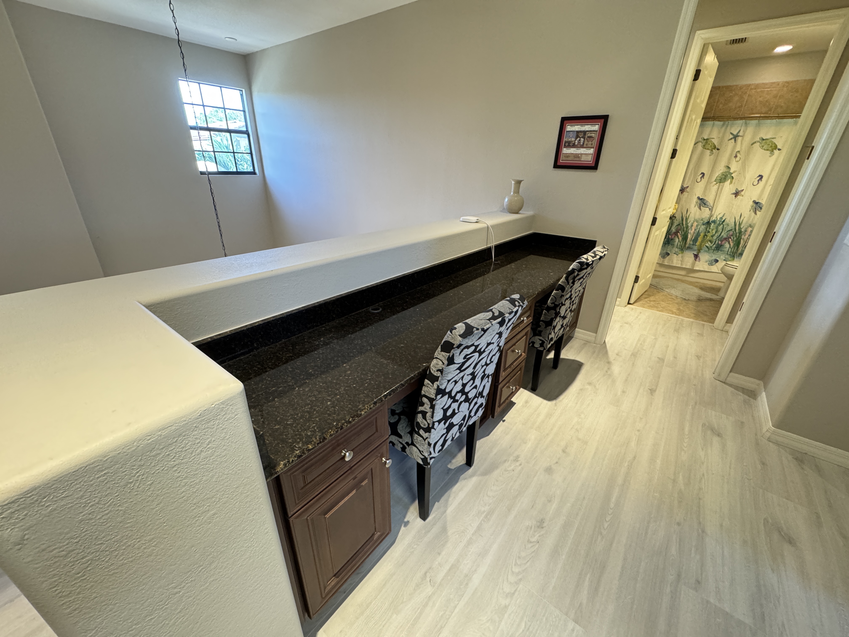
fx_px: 343
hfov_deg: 102.1
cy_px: 318
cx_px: 424
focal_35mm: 14
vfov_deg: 85.7
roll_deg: -2.0
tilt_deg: -24.9
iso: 500
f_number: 2.2
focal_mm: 2.22
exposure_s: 1/60
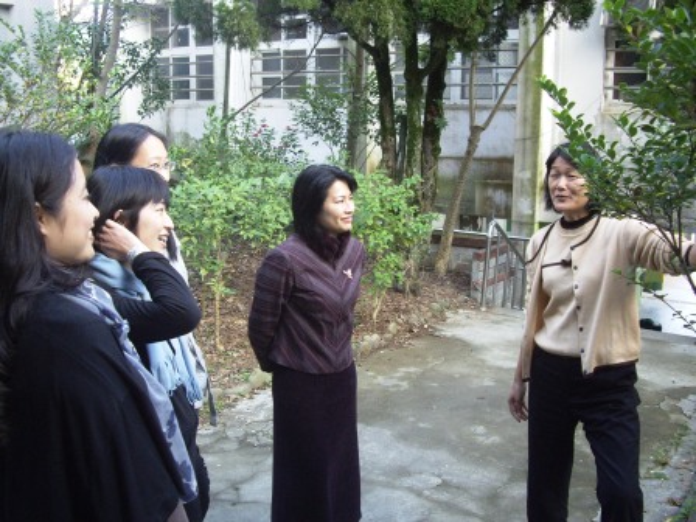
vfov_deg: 37.7
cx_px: 348
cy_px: 261
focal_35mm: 38
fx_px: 764
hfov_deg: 49.0
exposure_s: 1/60
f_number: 2.8
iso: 200
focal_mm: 7.9
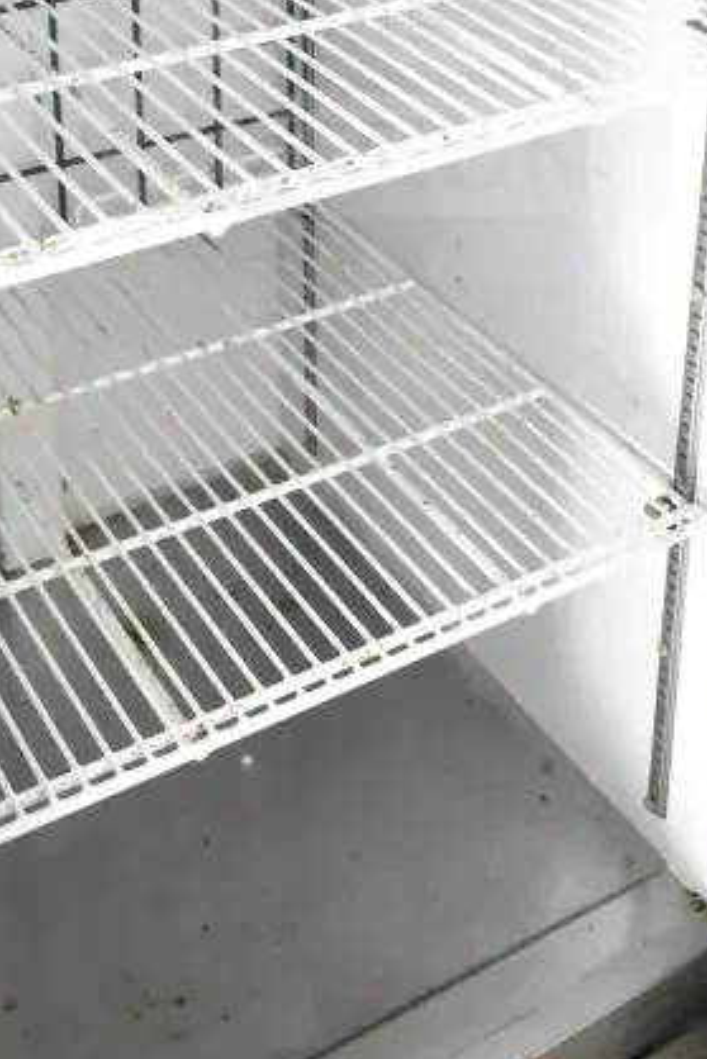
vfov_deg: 31.5
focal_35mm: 59
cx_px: 385
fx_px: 1736
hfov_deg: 23.0
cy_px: 13
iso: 6400
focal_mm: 18
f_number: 4.5
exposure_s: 1/80
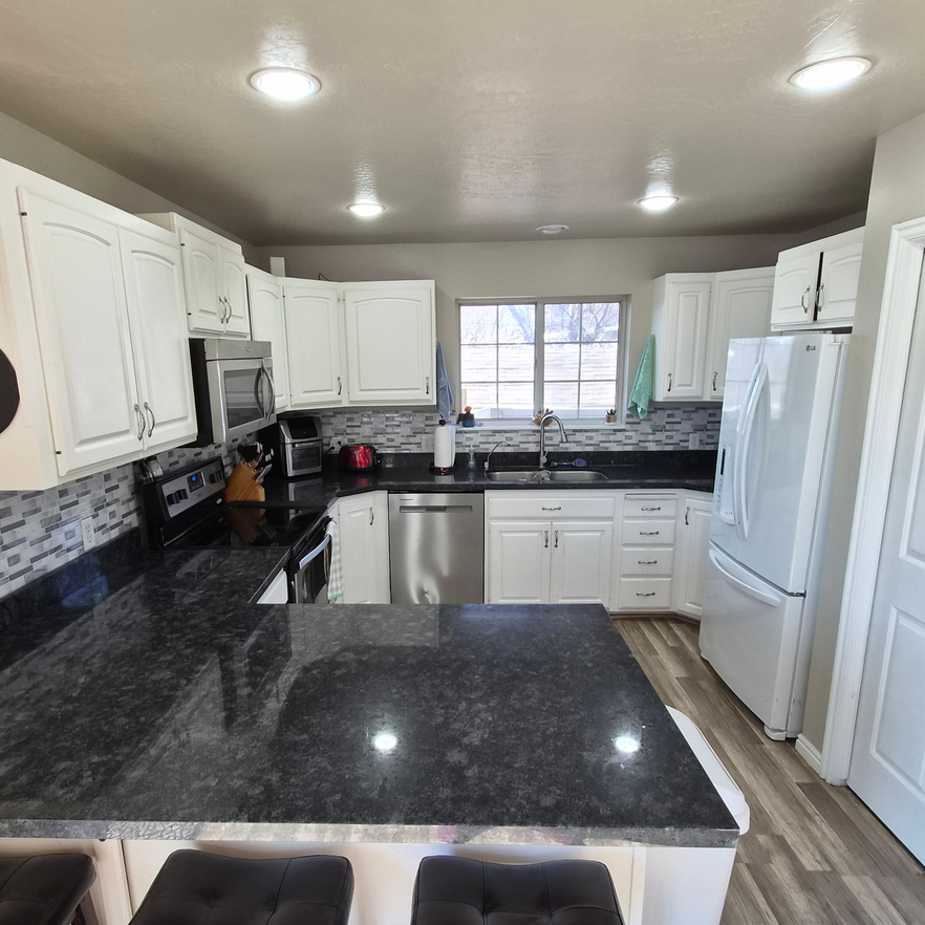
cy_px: 503
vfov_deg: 74.7
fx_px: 605
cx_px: 431
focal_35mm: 20
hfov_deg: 74.7
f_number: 2.2
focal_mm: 1.7
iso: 64
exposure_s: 1/60
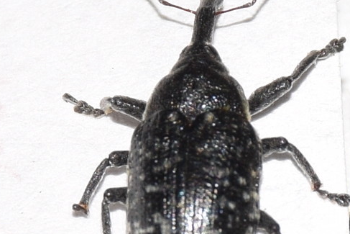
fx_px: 4016
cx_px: 161
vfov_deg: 3.3
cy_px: 155
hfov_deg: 5.0
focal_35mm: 413
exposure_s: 1/160
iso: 100
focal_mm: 140
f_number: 11
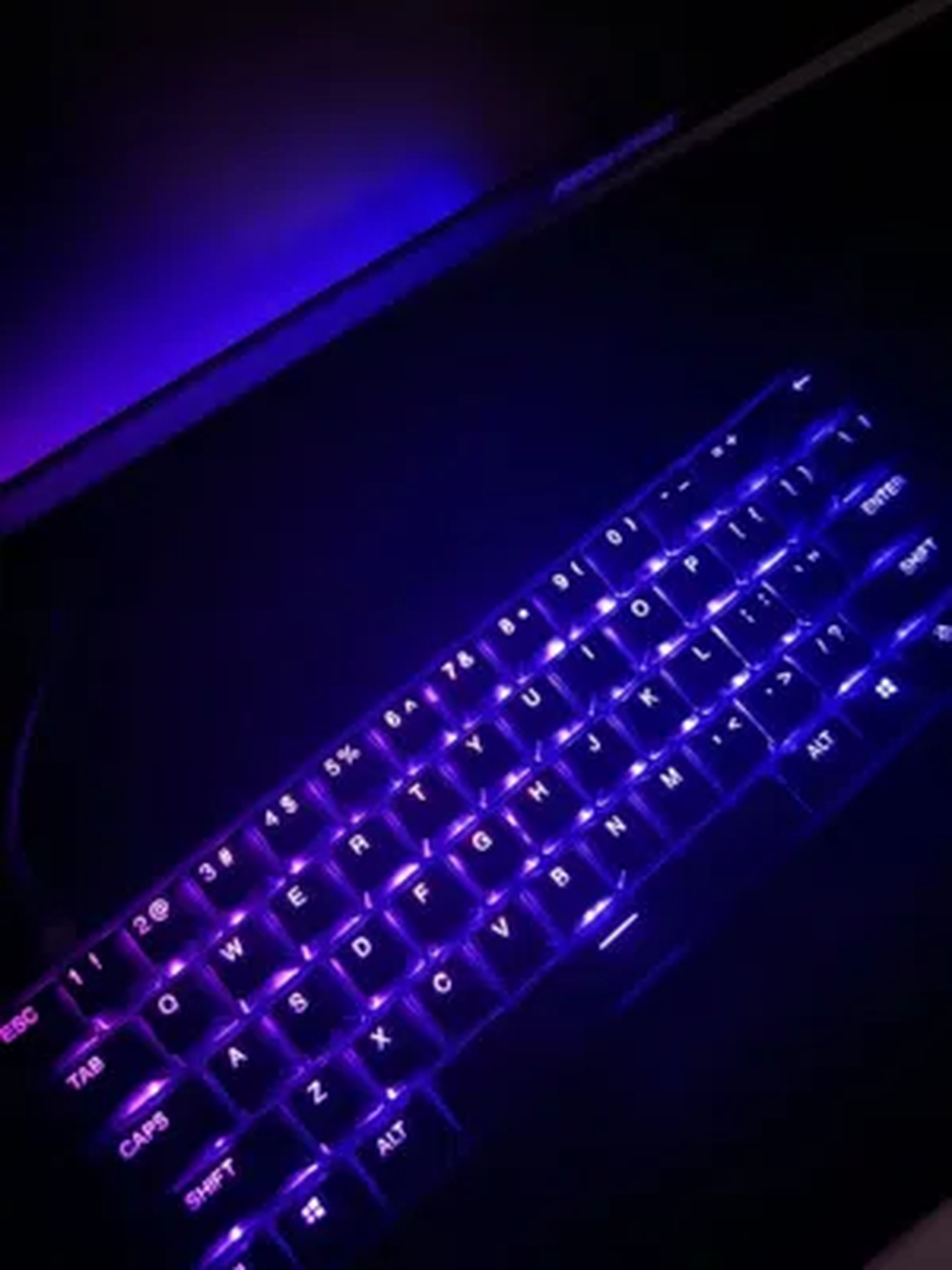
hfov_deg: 56.8
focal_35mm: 24
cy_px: 635
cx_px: 476
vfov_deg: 71.6
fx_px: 880
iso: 1600
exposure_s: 1/9
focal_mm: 6.86
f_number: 1.78
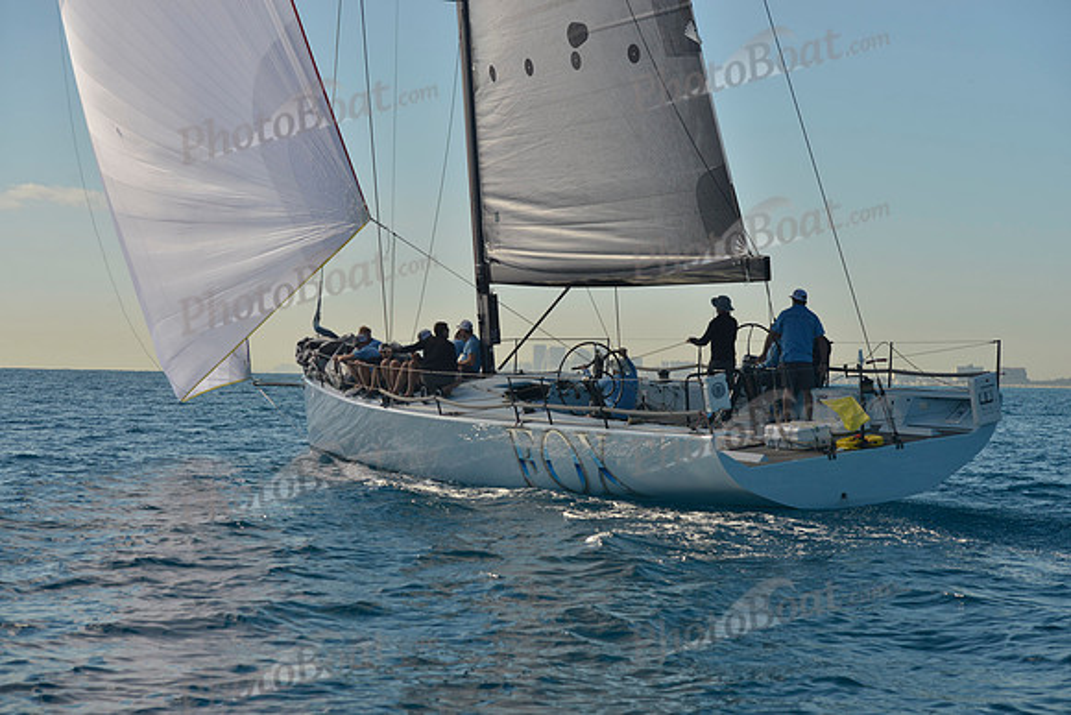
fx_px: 2083
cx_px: 536
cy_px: 358
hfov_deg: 28.8
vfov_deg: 19.5
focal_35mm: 70
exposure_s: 1/800
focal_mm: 70
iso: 200
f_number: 7.1
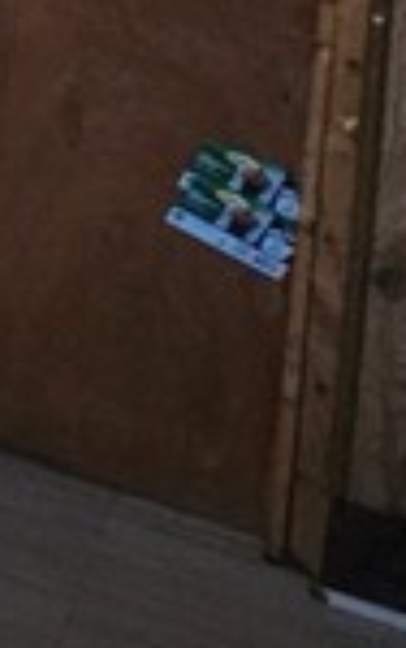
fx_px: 1661
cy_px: -432
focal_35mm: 94
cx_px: -1646
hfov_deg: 6.3
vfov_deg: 18.5
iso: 200
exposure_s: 1/60
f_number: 2.2
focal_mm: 2.2
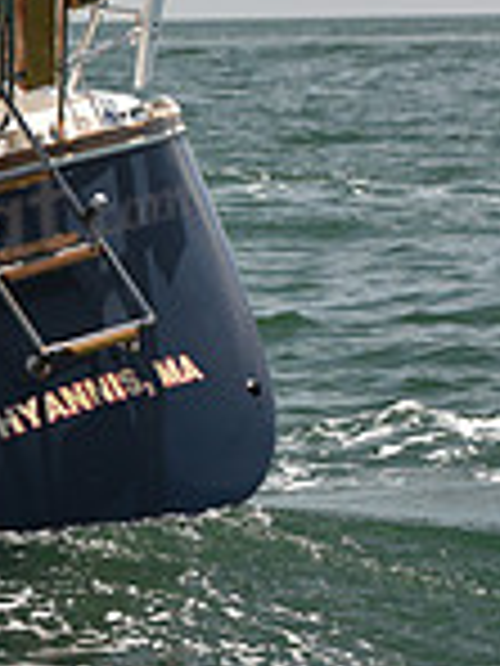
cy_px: 92
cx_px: -671
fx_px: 5065
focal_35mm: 263
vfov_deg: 7.5
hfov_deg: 5.5
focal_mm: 70
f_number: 4.5
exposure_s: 1/800
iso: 250
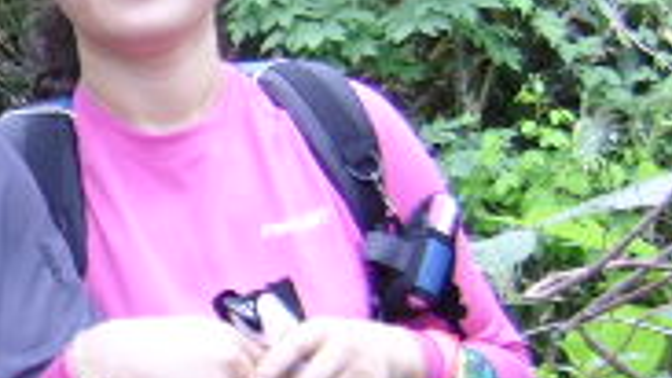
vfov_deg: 9.1
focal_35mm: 133
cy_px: 312
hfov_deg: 15.4
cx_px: -184
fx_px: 2370
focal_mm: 5.95
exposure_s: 1/30
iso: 100
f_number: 2.8
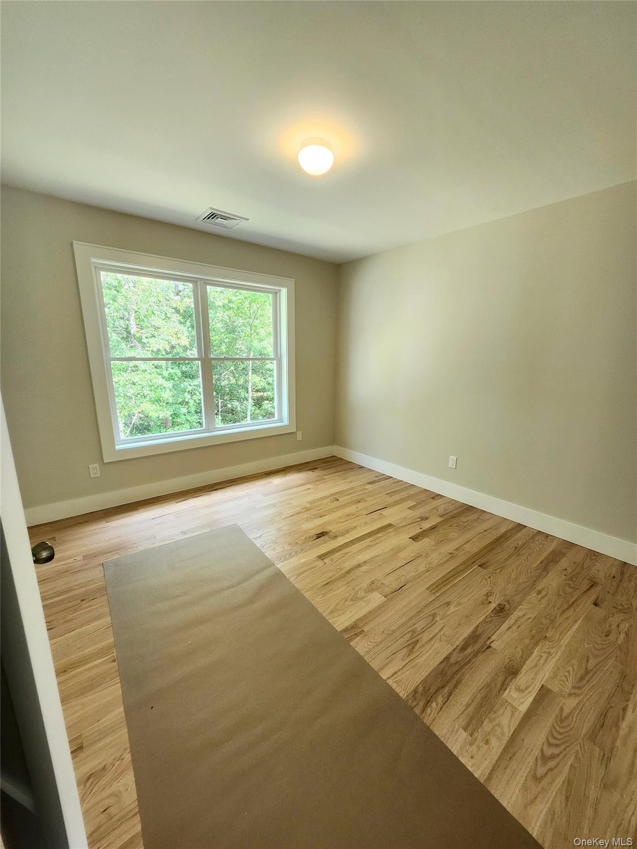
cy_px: 424
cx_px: 318
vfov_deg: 106.2
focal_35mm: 13
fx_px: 319
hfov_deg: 89.9
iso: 100
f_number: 2.2
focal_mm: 1.74
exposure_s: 1/60
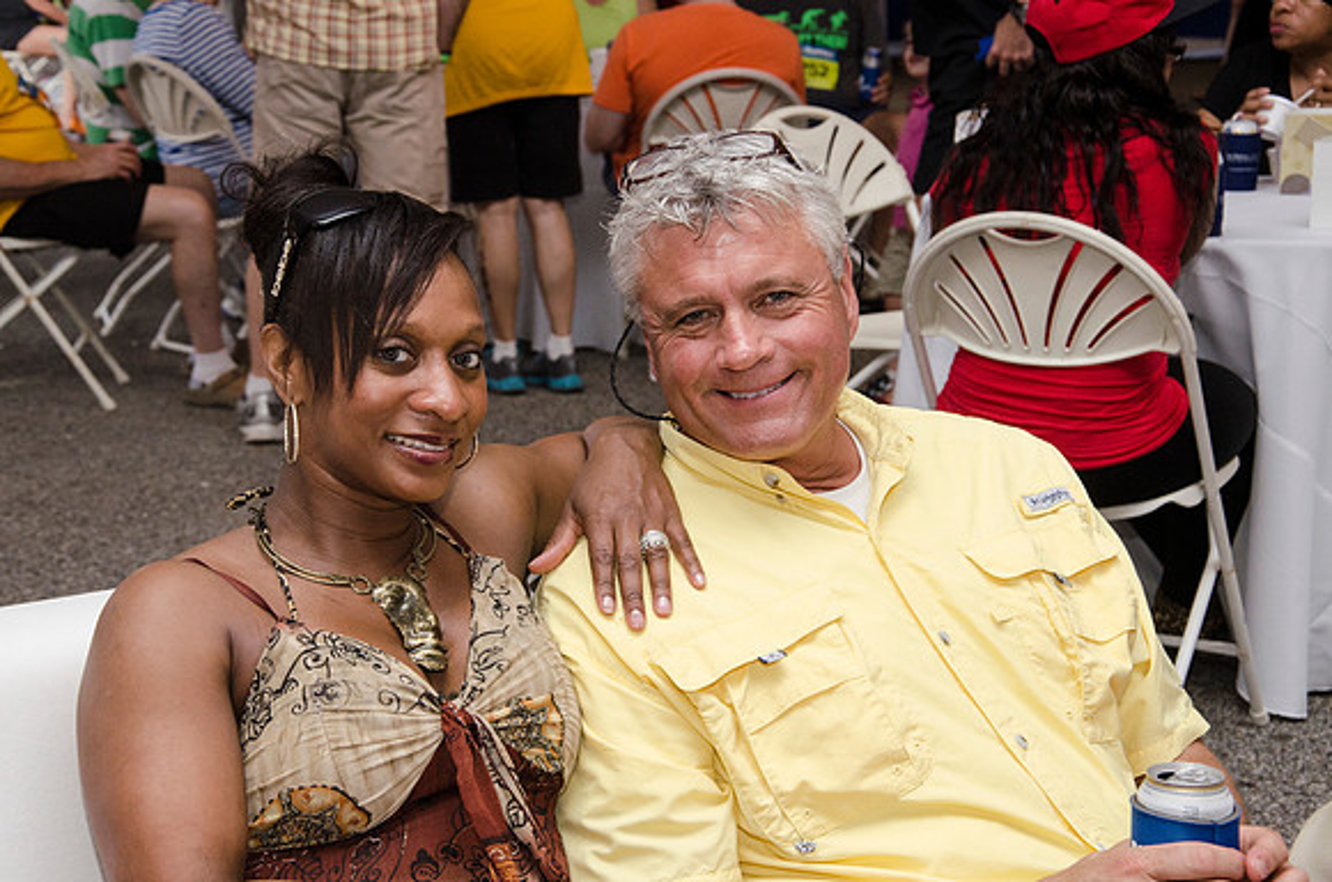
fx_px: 3212
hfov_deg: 23.4
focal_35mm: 87
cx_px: 666
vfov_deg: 15.6
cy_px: 441
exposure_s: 1/60
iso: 800
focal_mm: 58
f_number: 8
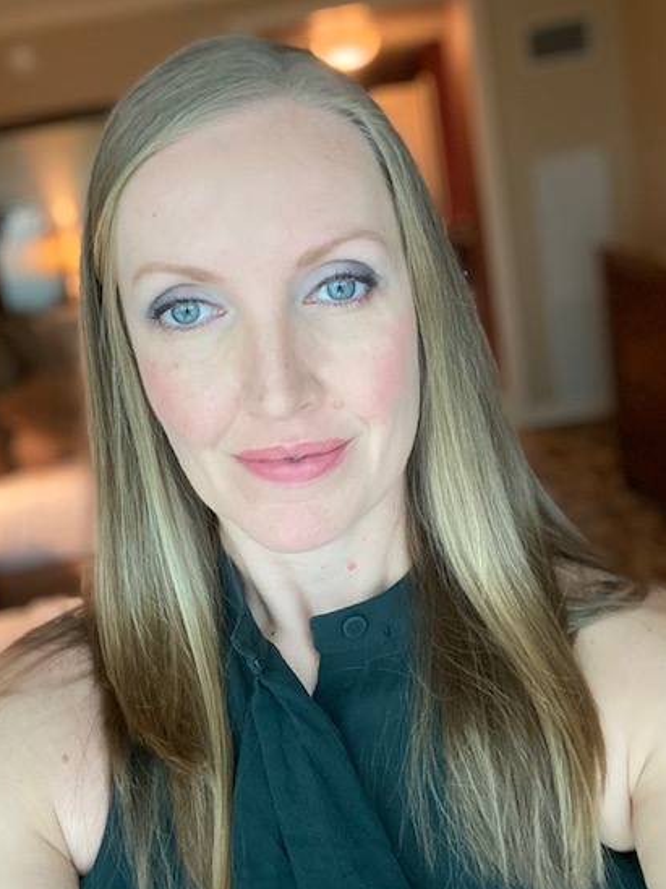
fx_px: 899
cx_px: 321
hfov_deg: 40.6
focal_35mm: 35
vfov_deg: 52.5
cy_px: 385
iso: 320
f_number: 2.2
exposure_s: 1/60
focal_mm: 2.71
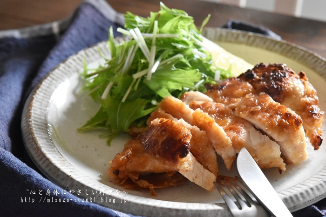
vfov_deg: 15.2
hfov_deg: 22.6
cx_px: 163
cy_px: 108
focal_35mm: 90
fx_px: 815
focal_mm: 60
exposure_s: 1/250
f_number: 6.3
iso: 5000
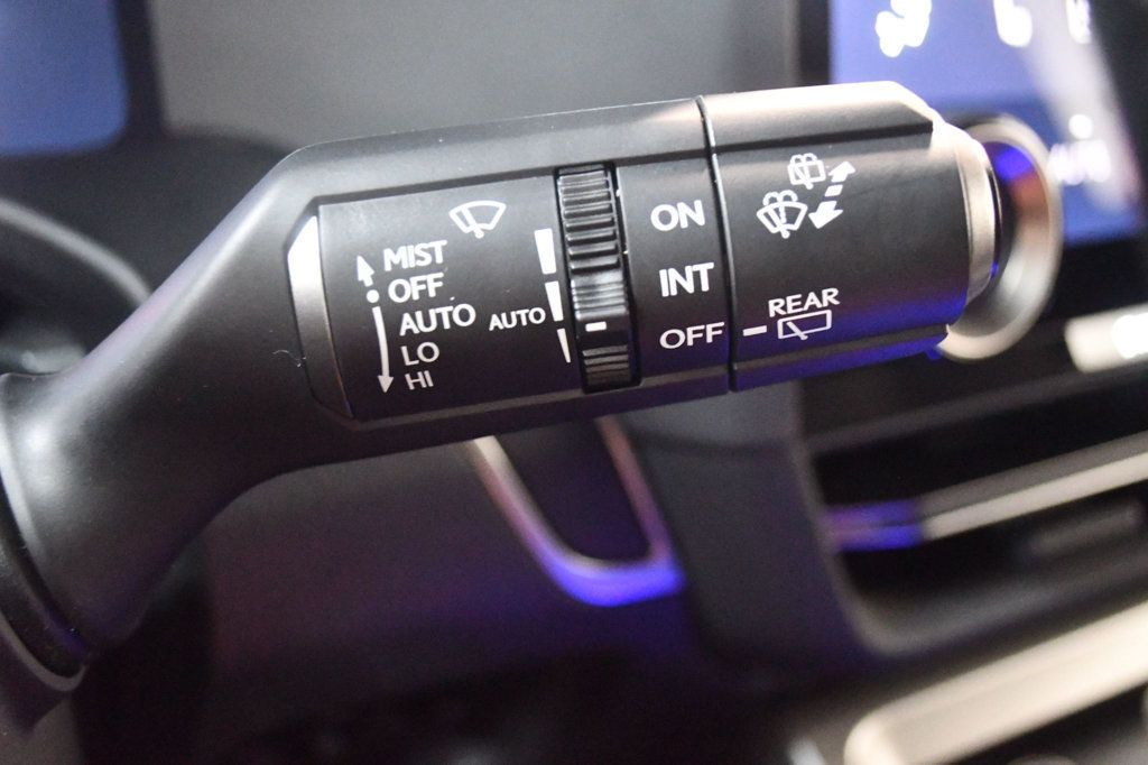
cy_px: 382
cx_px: 574
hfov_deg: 43.6
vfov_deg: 29.8
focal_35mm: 45
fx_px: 1434
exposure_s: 1/15
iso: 12800
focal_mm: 30
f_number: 4.5
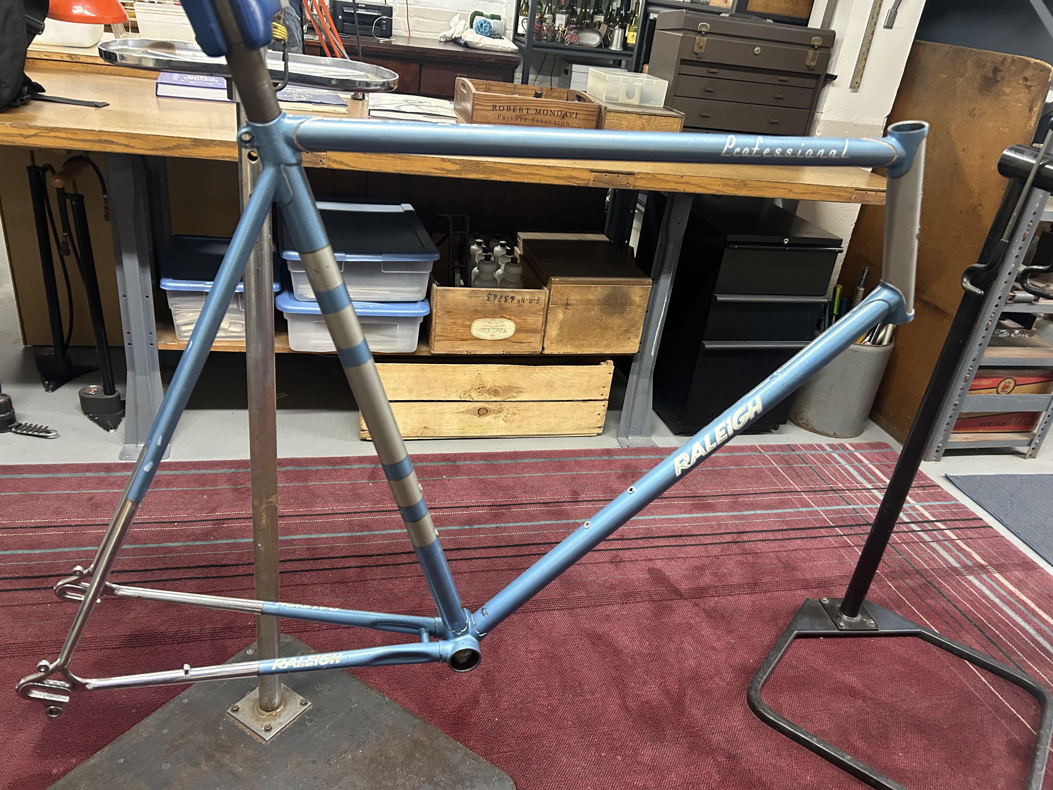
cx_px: 526
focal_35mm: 26
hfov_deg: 67.3
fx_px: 791
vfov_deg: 53.1
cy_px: 395
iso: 400
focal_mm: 5.7
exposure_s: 1/60
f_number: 1.5
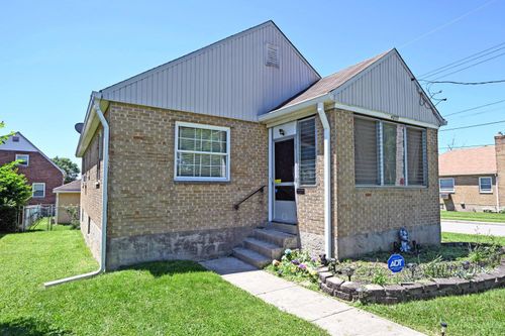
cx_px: 252
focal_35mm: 20
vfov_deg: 60.7
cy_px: 168
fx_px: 287
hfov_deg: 82.6
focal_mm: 20.5
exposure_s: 1/250
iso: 125
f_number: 5.6
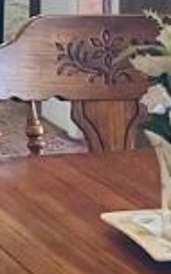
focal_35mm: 261
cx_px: -223
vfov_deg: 7.8
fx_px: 1946
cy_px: -237
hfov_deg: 4.9
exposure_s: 1/120
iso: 80
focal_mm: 5.1
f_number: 1.6
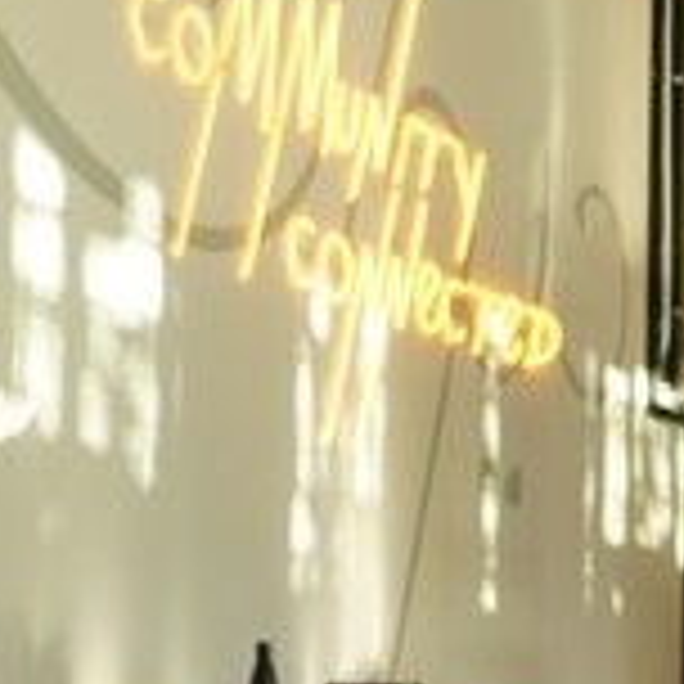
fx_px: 2683
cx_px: 1404
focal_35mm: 120
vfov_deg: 14.4
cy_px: 580
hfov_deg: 12.6
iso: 640
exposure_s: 1/100
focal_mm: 28
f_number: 3.5
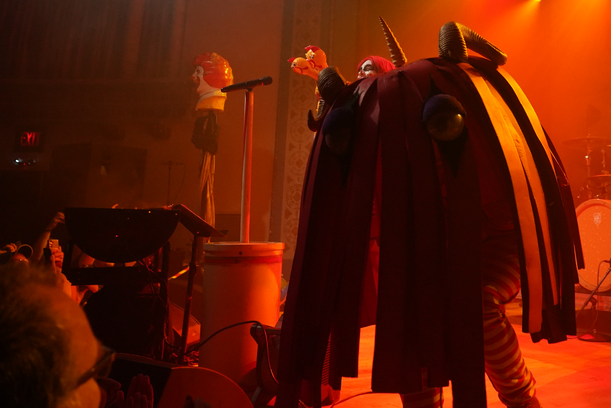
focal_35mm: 39
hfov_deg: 48.1
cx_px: 438
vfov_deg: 33.3
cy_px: 86
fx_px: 662
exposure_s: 1/160
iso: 6400
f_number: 4
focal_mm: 24
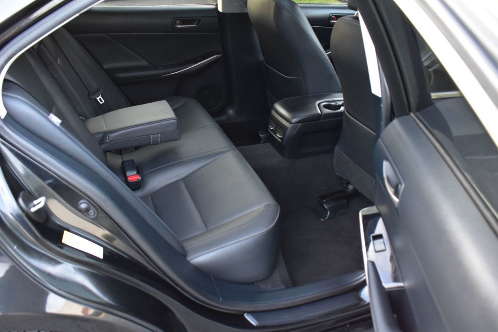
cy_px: 166
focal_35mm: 33
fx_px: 456
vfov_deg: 39.9
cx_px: 249
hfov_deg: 57.2
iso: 1600
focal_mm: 22
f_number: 5.6
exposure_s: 1/15
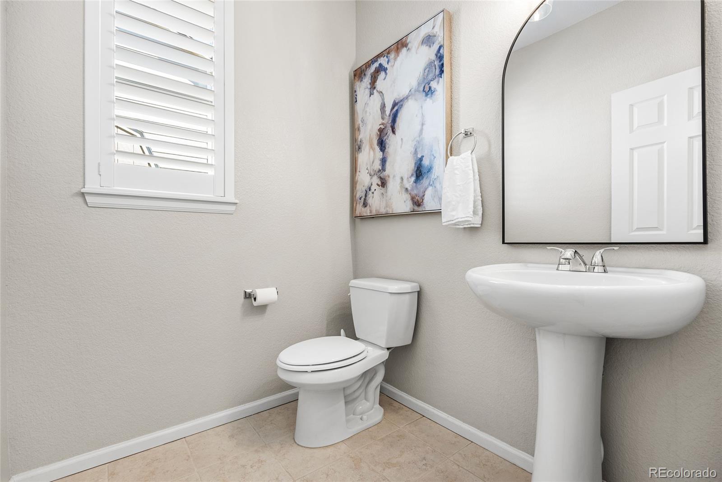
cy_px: 241
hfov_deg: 96.7
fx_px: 321
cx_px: 361
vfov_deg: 73.8
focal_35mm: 16
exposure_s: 1/2
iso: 200
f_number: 8
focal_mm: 16
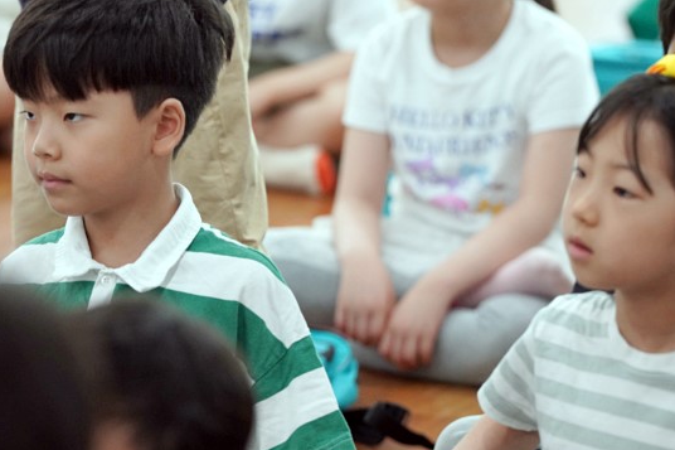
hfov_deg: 6.1
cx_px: 280
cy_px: 236
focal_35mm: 336
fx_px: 6298
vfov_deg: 4.1
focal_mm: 200
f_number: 4
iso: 2500
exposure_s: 1/250
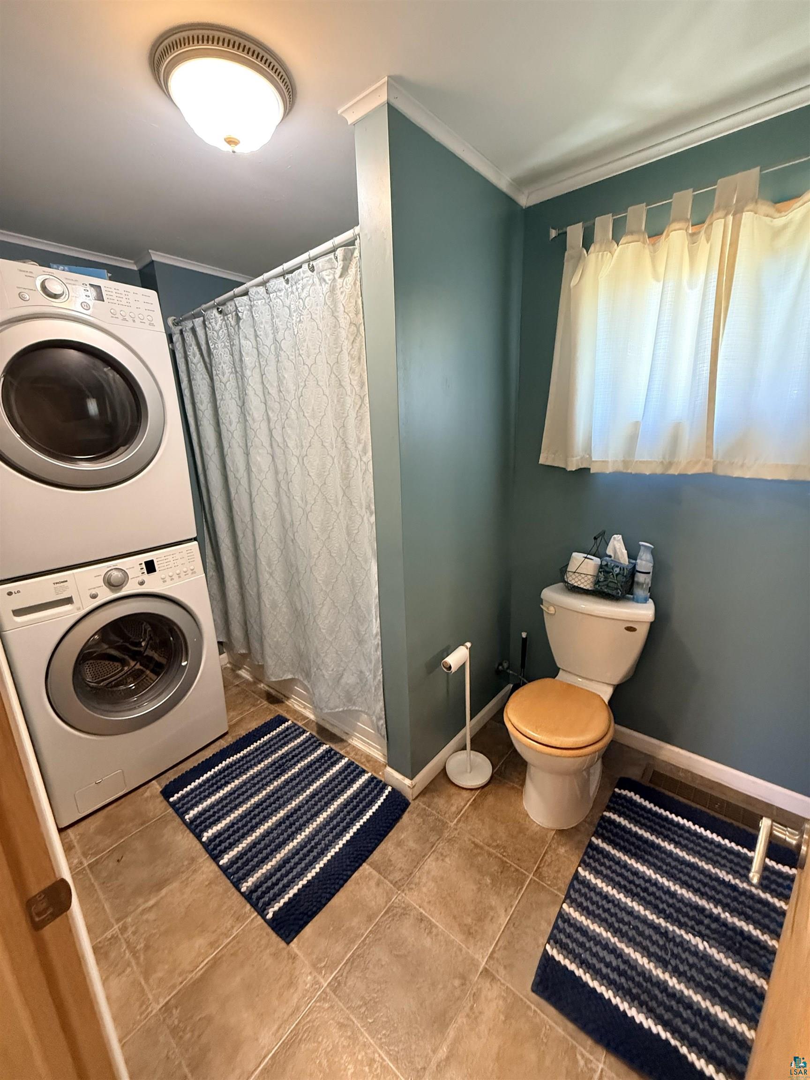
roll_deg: +1.3
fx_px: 437
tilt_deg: -13.7
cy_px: 540
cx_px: 405
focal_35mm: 14
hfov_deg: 85.7
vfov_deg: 102.1
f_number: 2.2
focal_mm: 2.22
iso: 640
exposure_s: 1/60
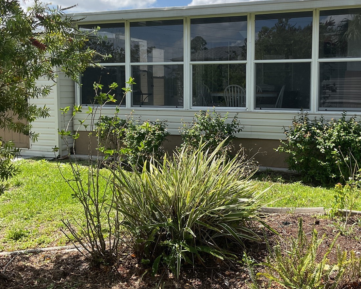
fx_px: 438
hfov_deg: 44.3
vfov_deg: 36.4
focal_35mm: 41
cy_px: 119
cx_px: 231
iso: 16
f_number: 1.8
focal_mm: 3
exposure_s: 1/1250
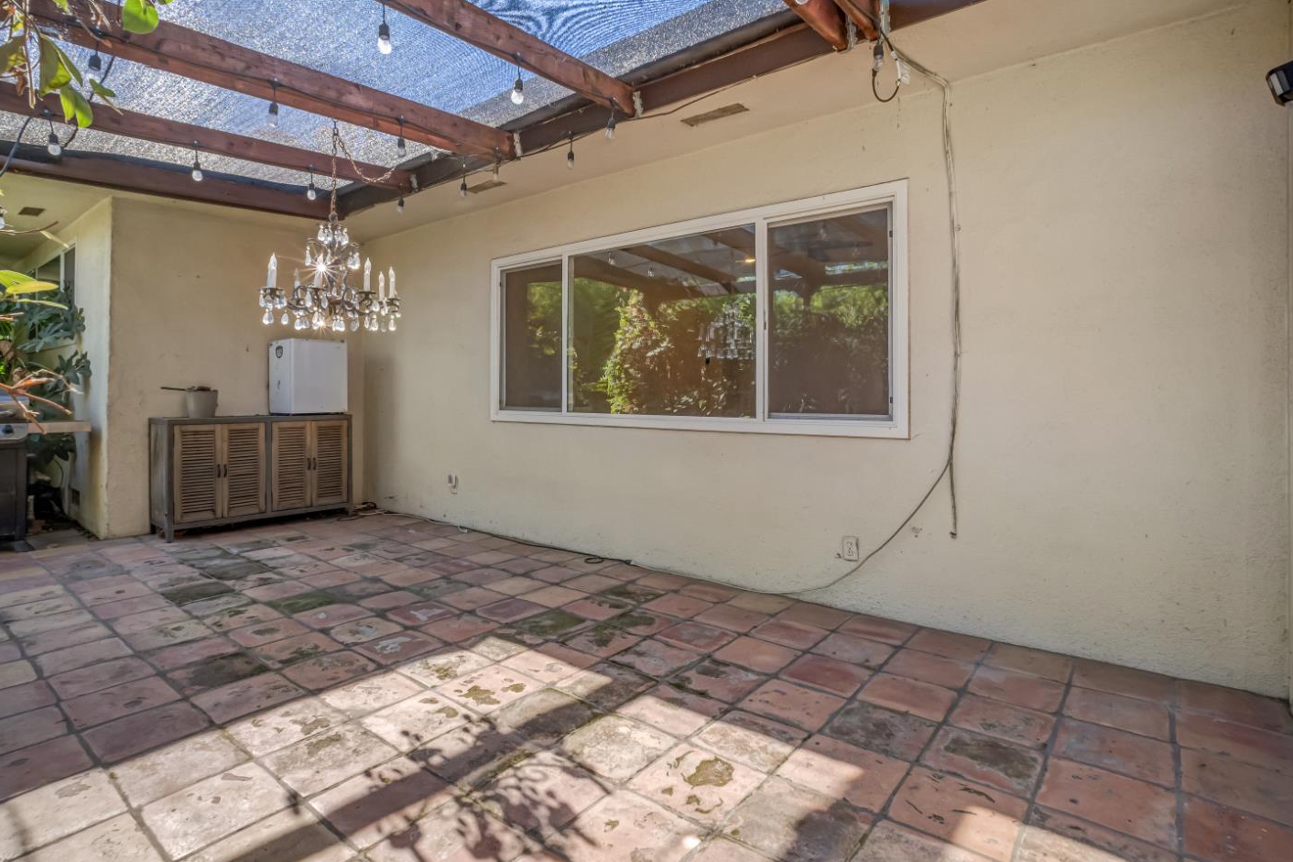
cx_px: 631
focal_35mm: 18
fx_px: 630
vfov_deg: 68.7
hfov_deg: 91.5
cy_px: 413
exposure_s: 1/60
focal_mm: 11
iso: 400
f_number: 9
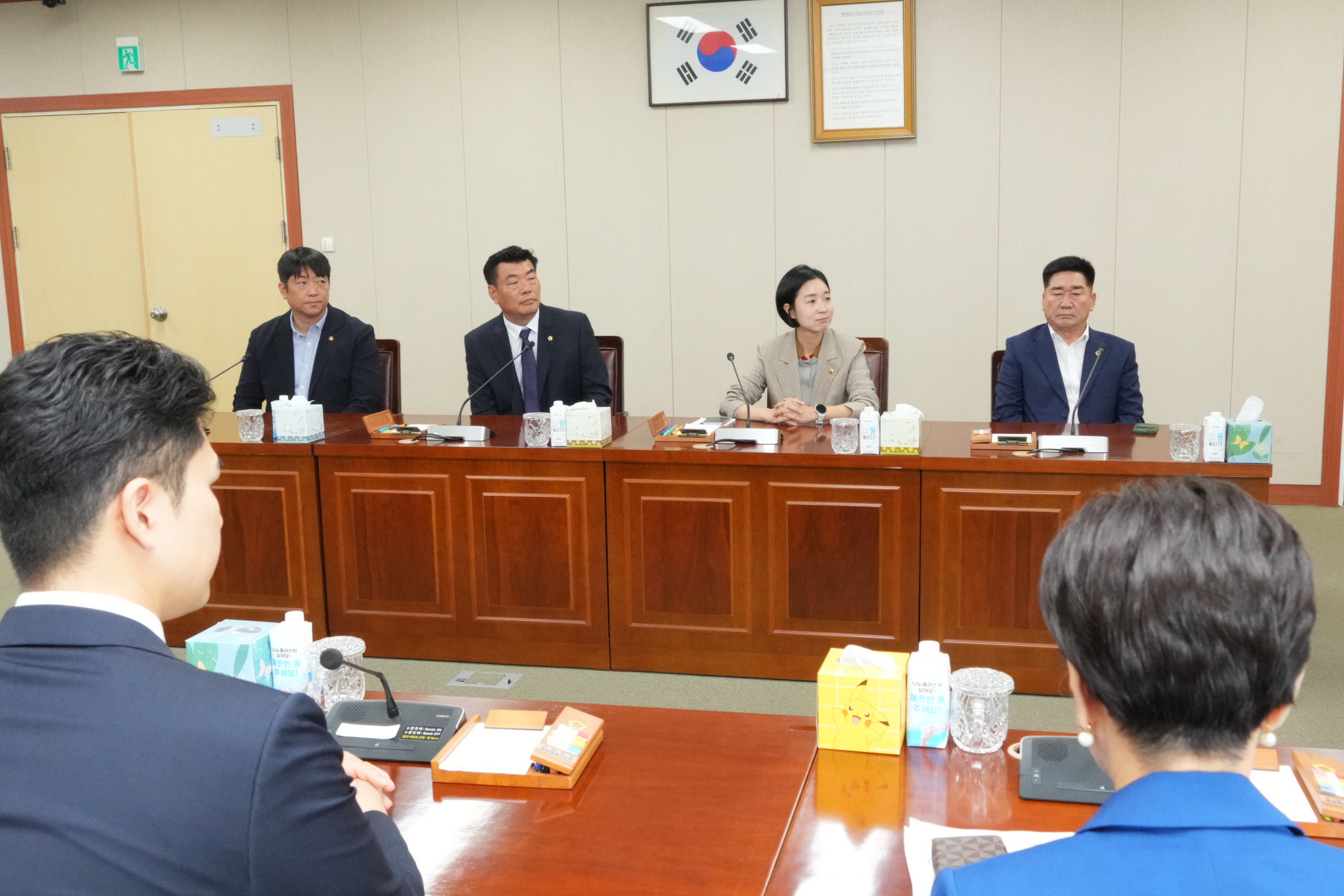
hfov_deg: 51.9
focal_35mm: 37
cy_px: 458
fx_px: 1381
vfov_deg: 35.9
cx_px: 681
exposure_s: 1/160
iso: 6400
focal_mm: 24
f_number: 7.1
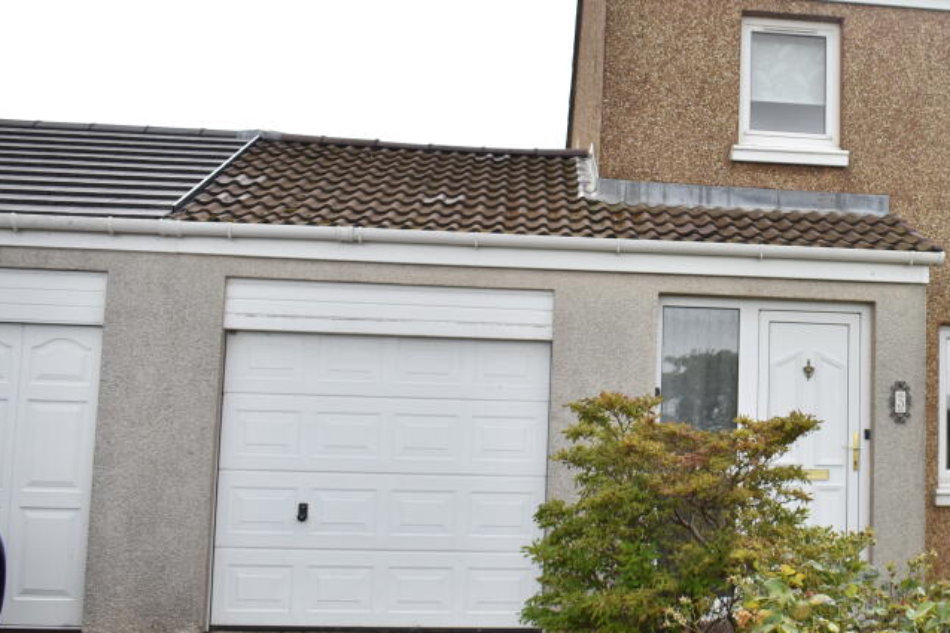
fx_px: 1398
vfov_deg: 25.5
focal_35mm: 53
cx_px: 758
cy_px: 282
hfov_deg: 36.3
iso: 100
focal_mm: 22
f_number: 5
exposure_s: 1/100
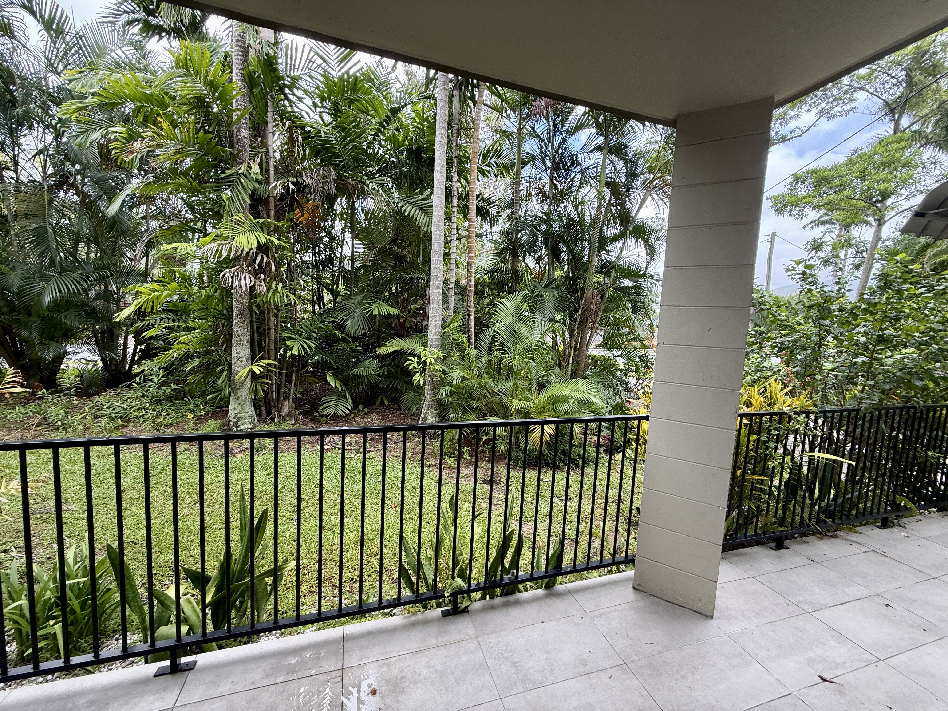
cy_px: 356
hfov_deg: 102.1
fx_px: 383
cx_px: 474
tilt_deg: -5.4
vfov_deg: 85.7
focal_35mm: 14
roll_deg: -2.6
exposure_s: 1/155
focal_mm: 2.22
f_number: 2.2
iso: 64
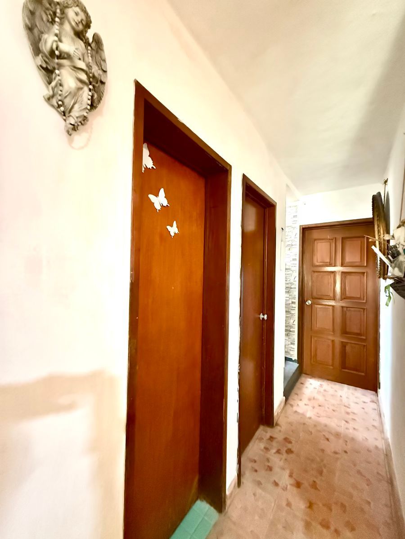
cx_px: 202
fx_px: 218
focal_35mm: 14
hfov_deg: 85.7
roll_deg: -1.8
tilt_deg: +1.3
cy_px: 270
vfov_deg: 102.1
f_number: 2.2
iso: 1600
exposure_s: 1/50
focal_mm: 2.22
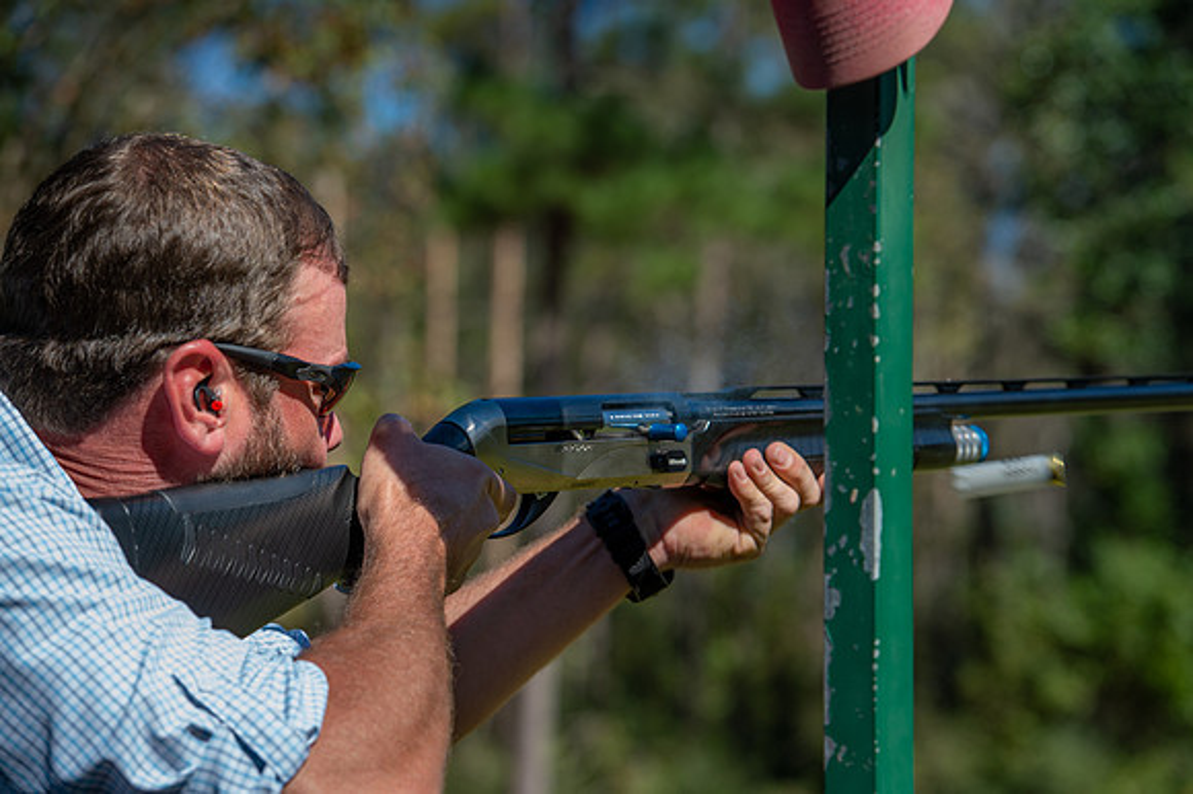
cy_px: 397
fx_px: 4637
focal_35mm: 140
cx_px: 596
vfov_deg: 9.8
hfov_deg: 14.7
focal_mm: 140
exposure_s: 1/400
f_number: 6.3
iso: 125
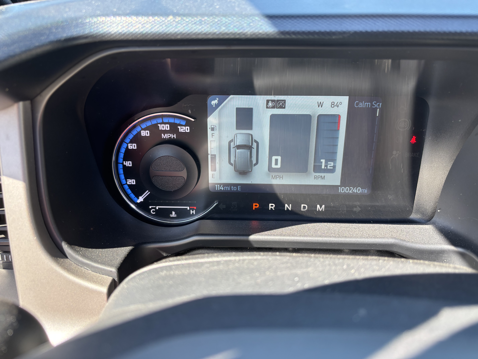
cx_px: 239
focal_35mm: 26
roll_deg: +2.0
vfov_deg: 53.1
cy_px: 180
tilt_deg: -24.1
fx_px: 359
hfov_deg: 67.3
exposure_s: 1/158
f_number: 1.6
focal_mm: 5.96
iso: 50
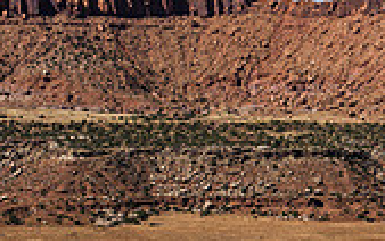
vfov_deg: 7.8
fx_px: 1764
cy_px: 258
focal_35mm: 168
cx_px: 522
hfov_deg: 12.0
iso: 160
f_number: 7.1
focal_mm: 48
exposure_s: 1/640
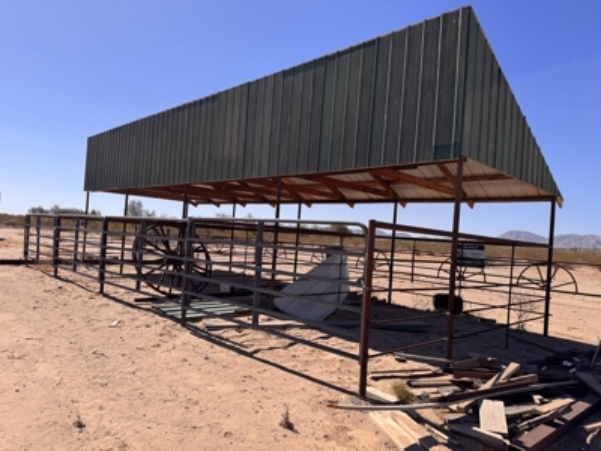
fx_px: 417
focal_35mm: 24
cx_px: 300
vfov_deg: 56.8
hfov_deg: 71.6
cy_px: 226
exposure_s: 1/5814
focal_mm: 6.76
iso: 80
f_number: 1.78
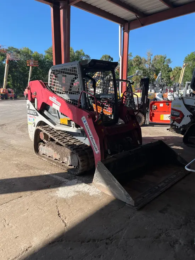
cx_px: 98
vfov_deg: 67.3
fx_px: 195
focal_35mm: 26
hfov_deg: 53.1
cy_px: 130
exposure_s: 1/1558
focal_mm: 5.1
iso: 50
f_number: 1.6
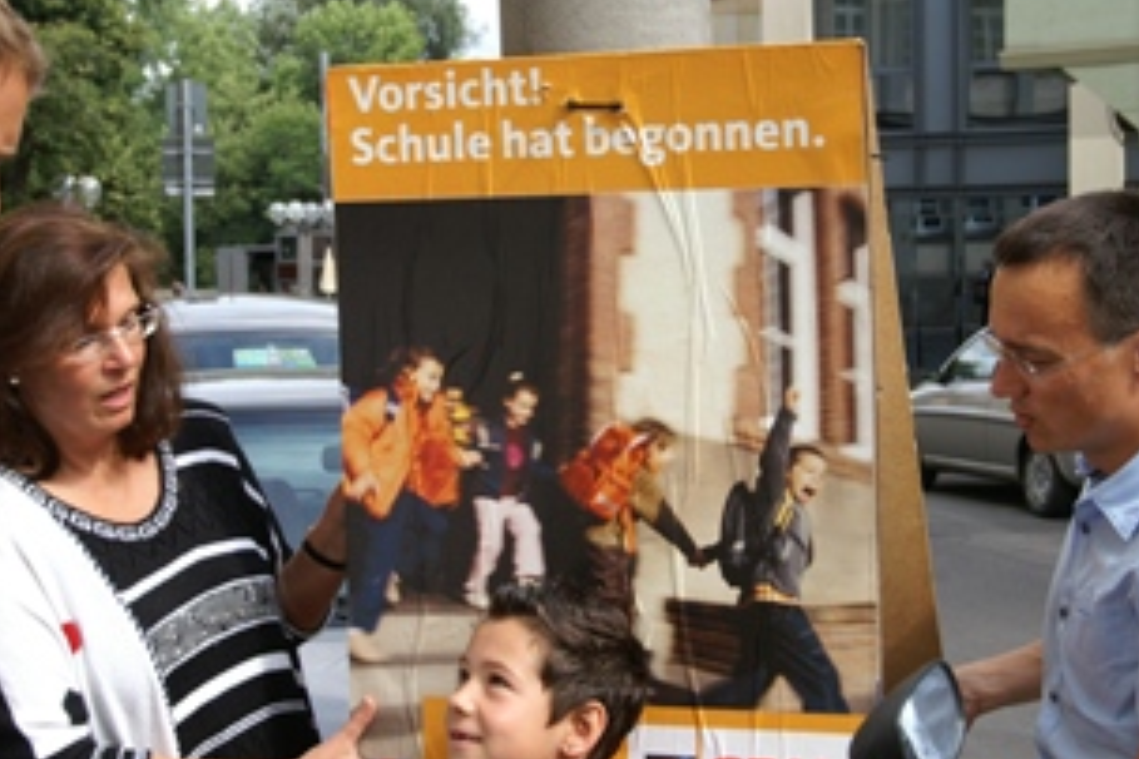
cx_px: 658
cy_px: 349
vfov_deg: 21.9
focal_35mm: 62
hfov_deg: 32.3
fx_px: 1961
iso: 100
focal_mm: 28
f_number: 5.6
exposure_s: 1/250
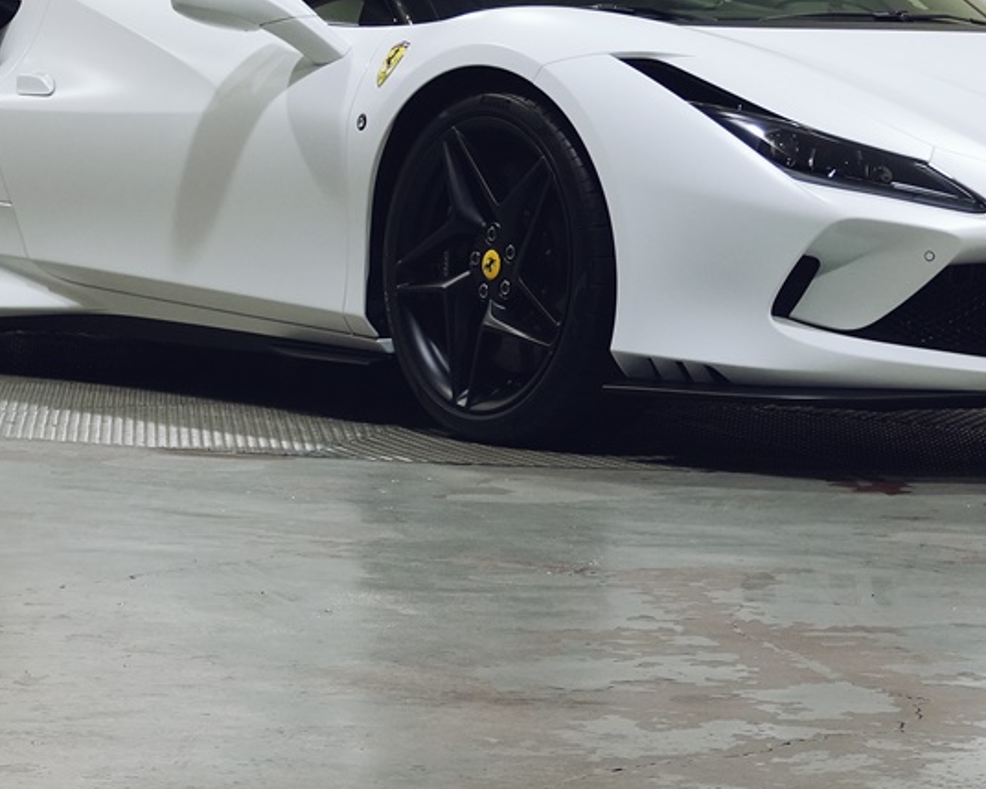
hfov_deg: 9.8
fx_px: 5750
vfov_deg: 7.8
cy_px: -81
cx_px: 530
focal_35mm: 197
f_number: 5
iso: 640
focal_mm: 50
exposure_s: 1/80
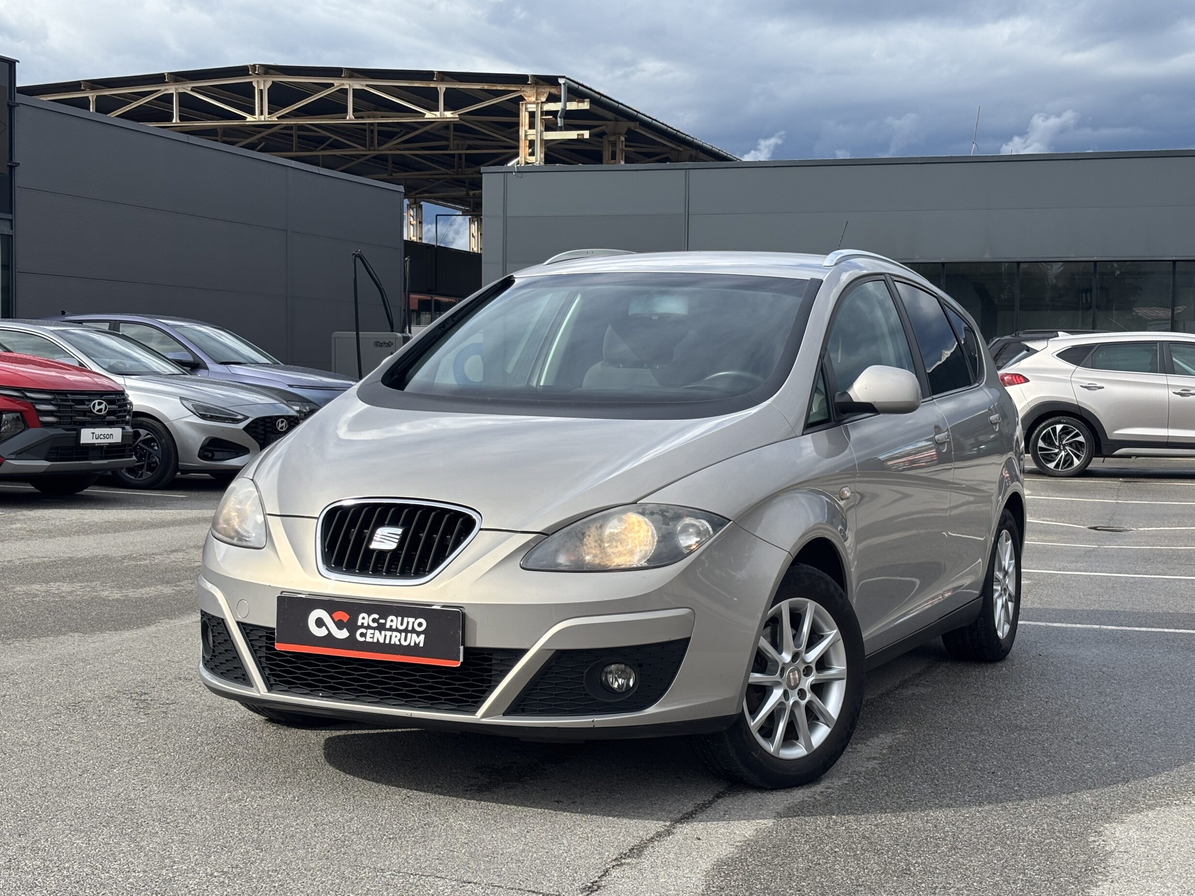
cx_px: 593
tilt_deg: -2.6
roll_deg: +0.0
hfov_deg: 35.5
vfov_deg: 27.0
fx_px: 1864
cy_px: 457
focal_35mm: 54
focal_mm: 5.96
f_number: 1.6
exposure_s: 1/1984
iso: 40
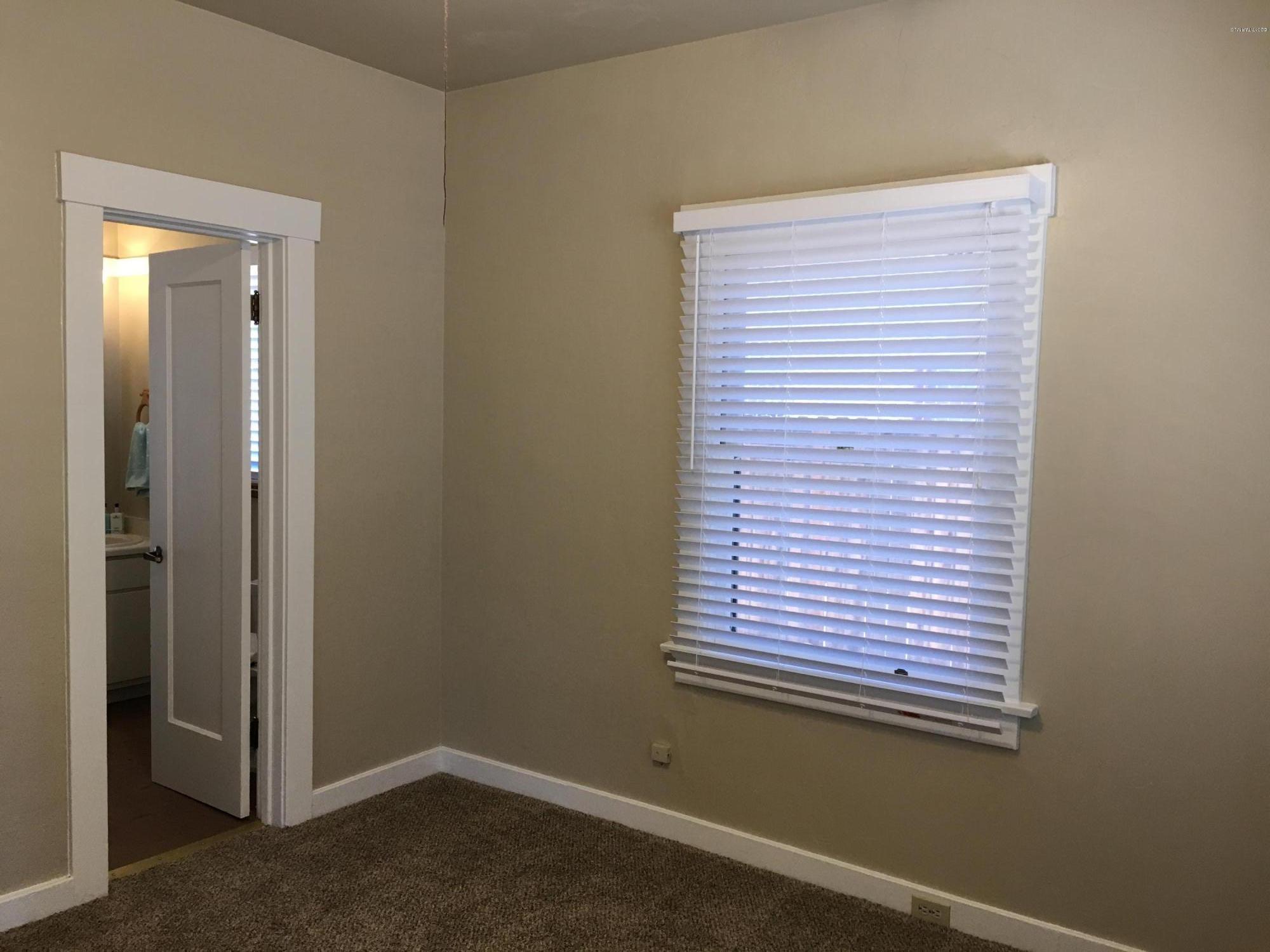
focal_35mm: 29
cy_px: 476
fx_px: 1064
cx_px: 635
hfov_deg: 61.7
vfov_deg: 48.2
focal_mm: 4.15
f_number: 2.2
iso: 40
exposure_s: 1/30
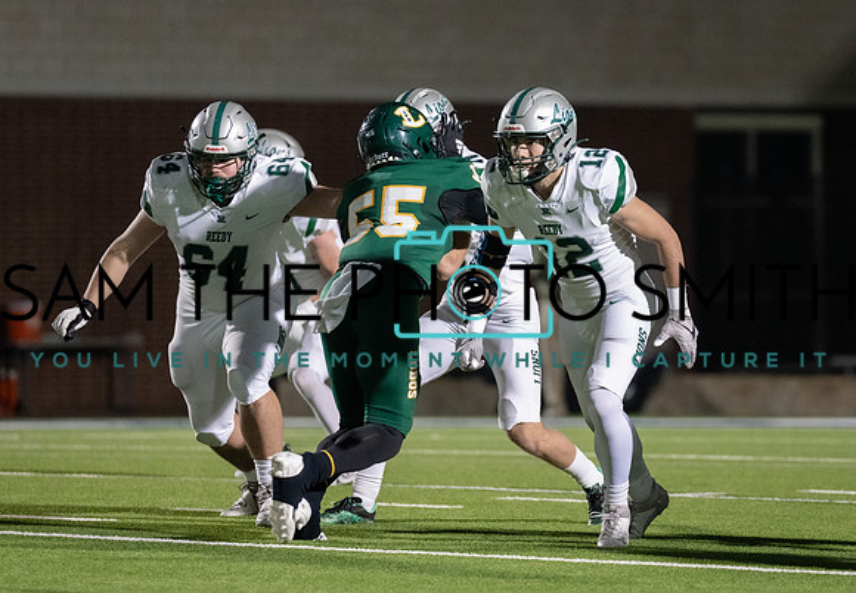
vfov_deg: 4.3
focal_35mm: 331
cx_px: 593
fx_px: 7977
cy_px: 329
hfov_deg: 6.1
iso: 4000
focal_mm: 200
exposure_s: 1/1250
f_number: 2.8
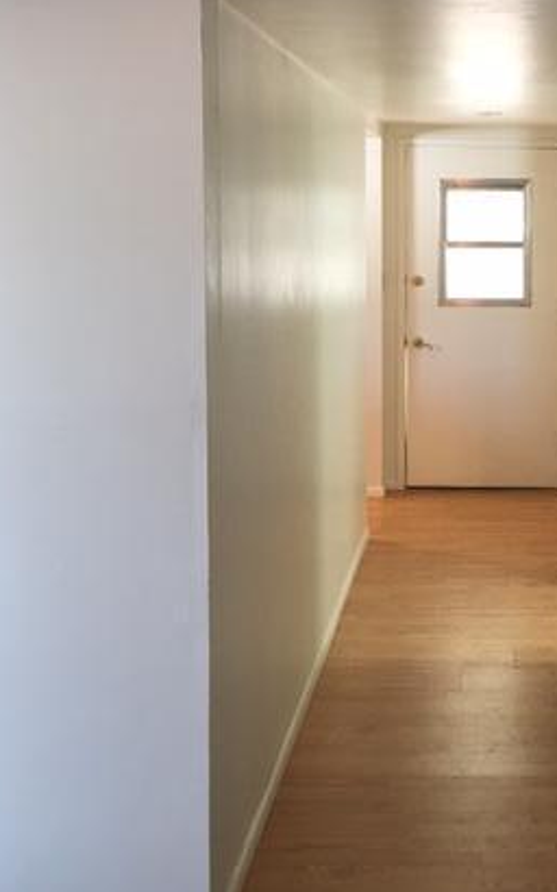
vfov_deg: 41.5
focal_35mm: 48
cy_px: 326
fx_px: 1167
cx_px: 503
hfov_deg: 26.0
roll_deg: -0.8
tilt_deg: -5.2
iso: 25
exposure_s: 1/15
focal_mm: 4.15
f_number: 2.2
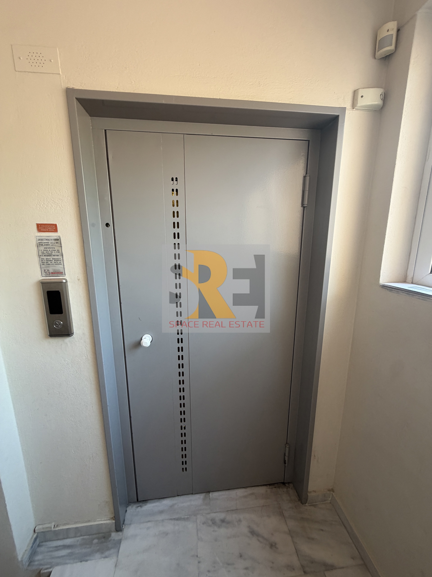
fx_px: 233
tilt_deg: -8.6
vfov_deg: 102.1
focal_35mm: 14
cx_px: 216
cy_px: 288
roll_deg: -0.8
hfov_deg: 85.7
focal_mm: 2.22
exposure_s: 1/121
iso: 160
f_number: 2.2
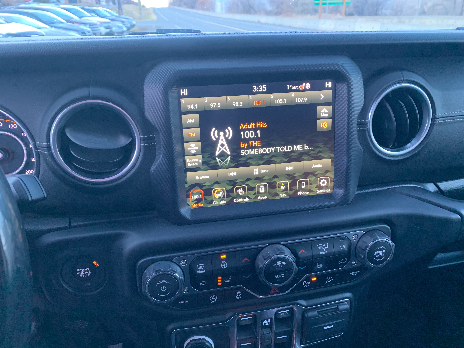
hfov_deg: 67.3
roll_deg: +0.6
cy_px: 174
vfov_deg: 53.1
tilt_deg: -23.8
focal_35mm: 26
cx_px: 232
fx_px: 349
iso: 400
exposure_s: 1/55
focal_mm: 4.25
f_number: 1.8
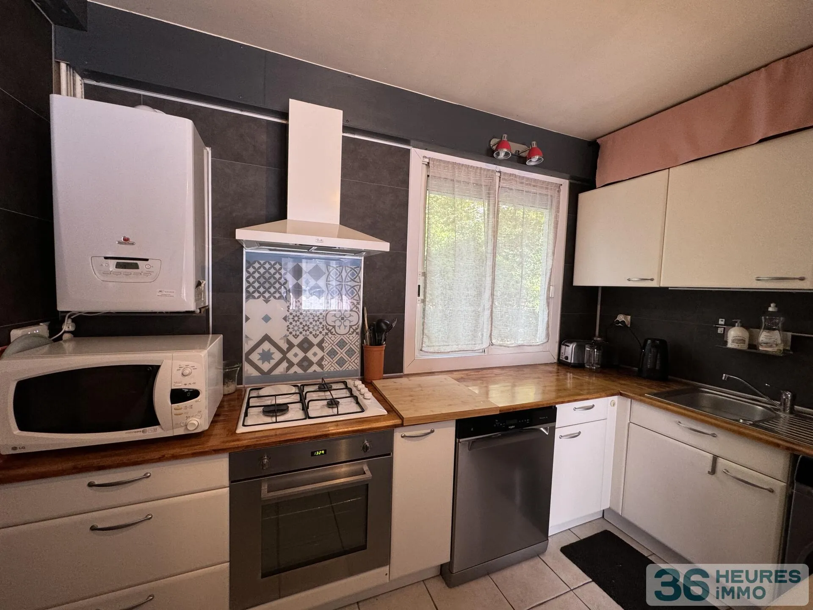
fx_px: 329
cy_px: 305
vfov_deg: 85.7
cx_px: 406
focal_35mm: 14
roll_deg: -1.9
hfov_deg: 102.1
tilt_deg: -3.8
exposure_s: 1/99
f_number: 2.2
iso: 160
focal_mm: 2.22
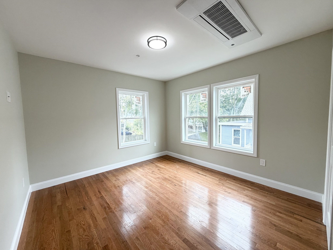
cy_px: 125
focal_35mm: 14
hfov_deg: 102.1
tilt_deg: -3.8
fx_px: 135
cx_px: 166
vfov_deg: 85.7
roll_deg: +0.2
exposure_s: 1/120
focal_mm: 2.22
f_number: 2.2
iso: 125
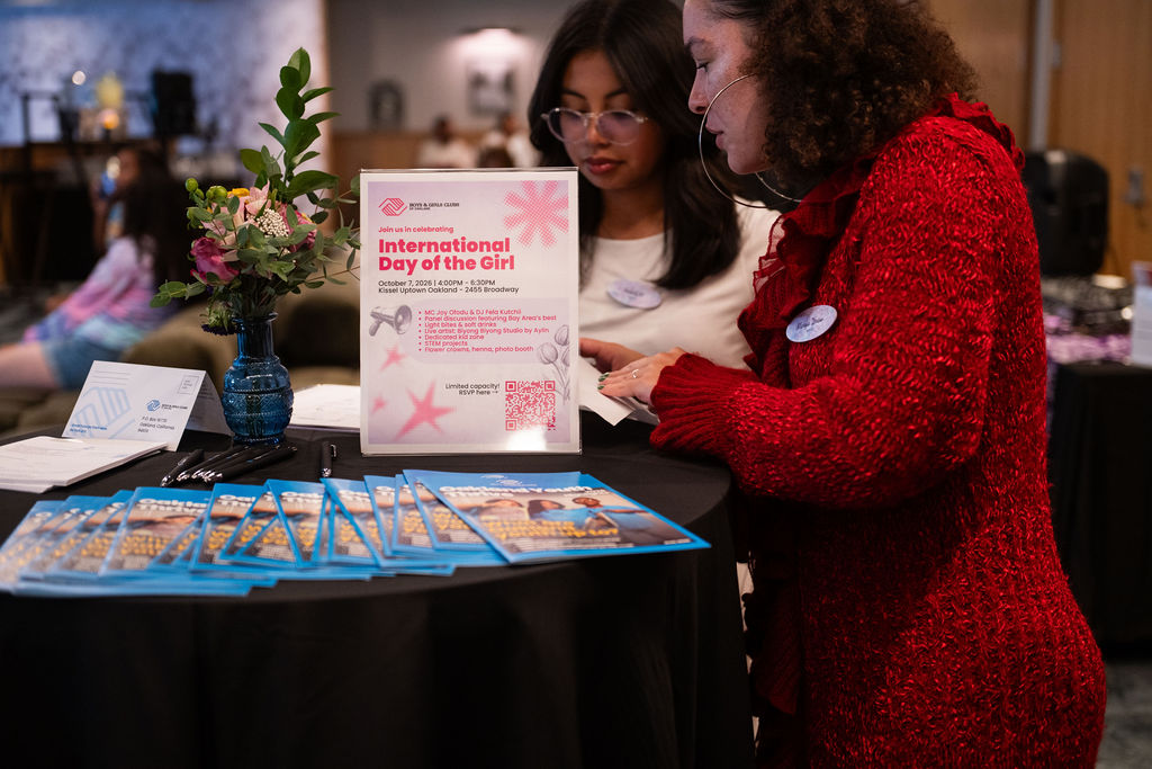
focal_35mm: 48
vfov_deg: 28.1
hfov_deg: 41.1
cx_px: 576
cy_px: 384
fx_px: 1536
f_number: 2.8
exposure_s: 1/125
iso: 1000
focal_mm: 48
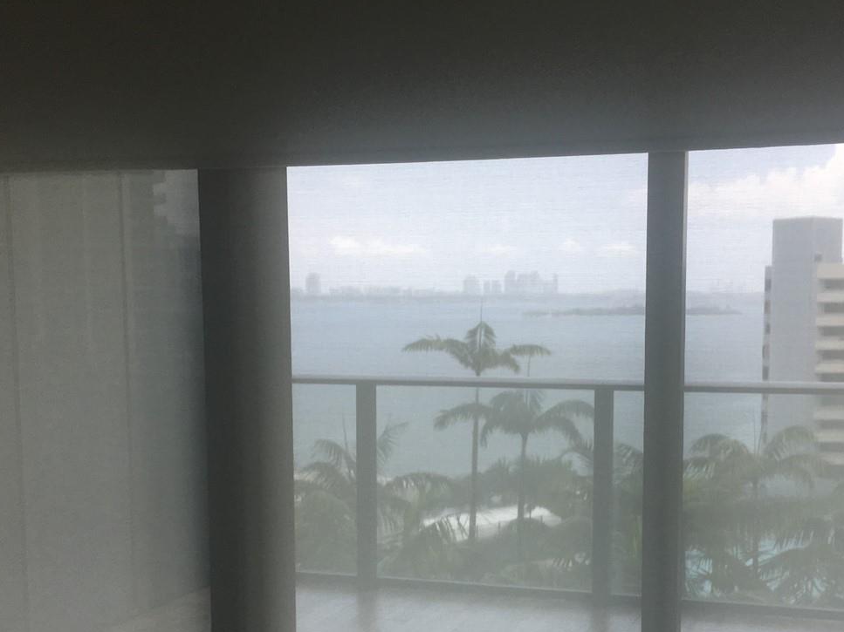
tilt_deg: -7.2
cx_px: 510
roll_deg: +0.4
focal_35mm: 48
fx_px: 1170
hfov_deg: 39.5
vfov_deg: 30.0
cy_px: 432
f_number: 2.2
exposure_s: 1/120
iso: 32
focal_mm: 4.15
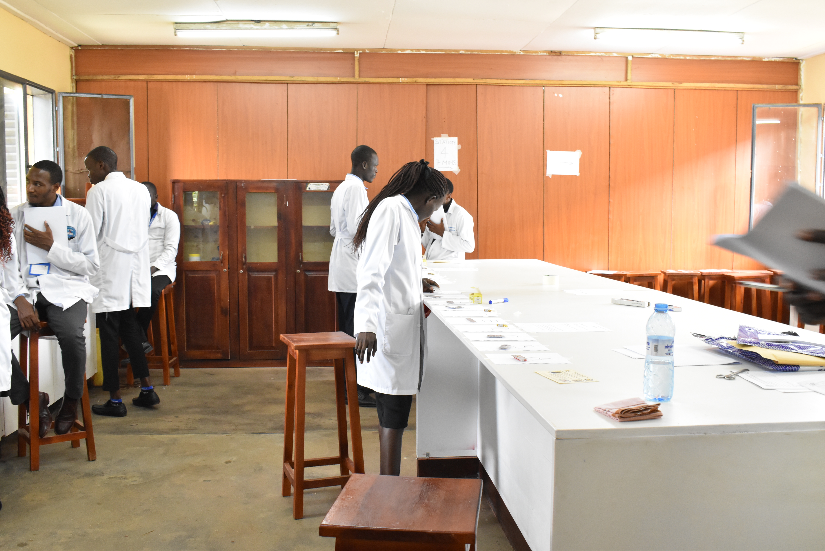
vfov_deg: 38.4
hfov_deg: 55.1
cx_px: 412
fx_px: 791
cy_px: 276
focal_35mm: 34
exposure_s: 1/40
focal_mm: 23
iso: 2500
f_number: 7.1
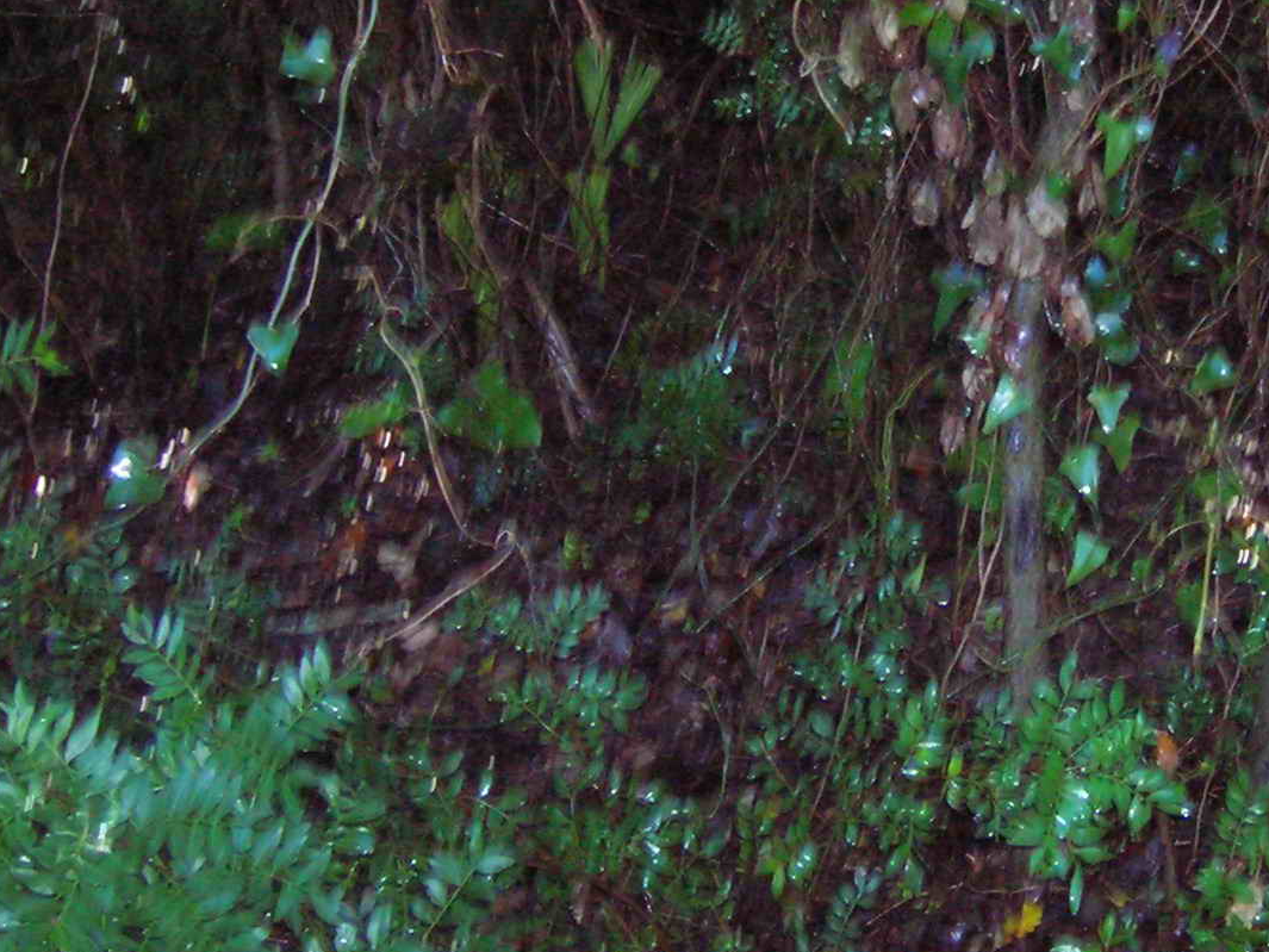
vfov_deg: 20.1
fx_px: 2676
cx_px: 1014
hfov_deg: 26.2
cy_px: 322
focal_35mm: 73
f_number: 2.9
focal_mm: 5.7
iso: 200
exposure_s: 1/60.1
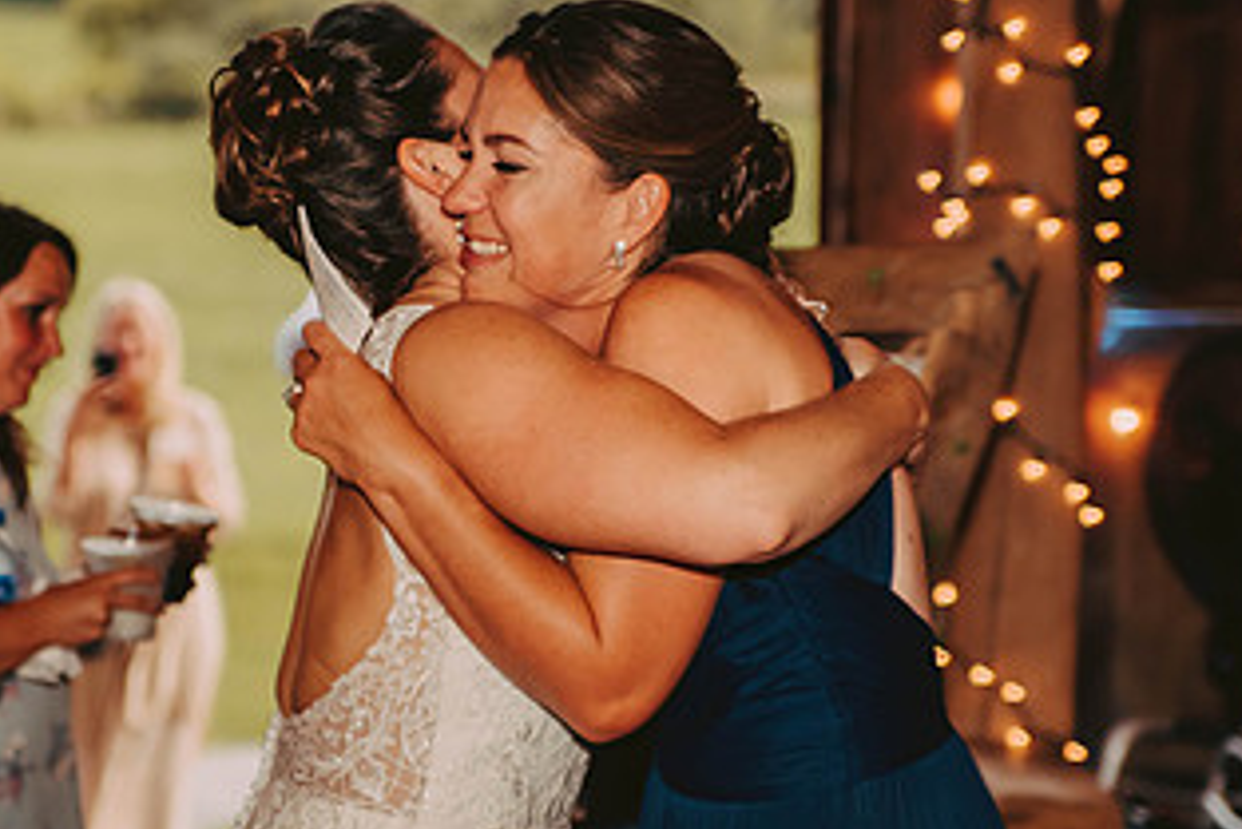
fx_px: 4797
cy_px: 438
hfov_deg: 14.7
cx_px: 417
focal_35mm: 139
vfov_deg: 9.9
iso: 800
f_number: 2.8
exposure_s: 1/200
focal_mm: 75
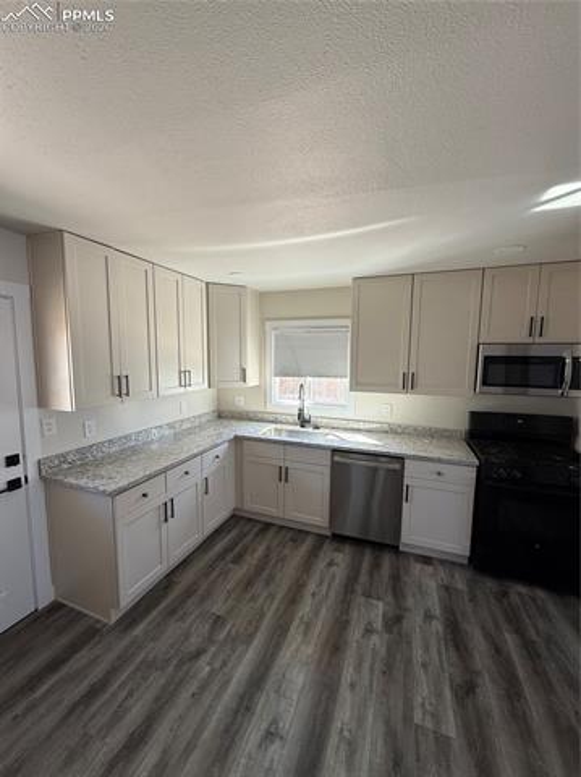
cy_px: 388
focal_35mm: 14
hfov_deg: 85.6
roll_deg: -1.3
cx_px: 290
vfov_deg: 102.1
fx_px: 314
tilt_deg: -5.8
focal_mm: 2.22
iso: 125
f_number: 2.2
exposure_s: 1/99
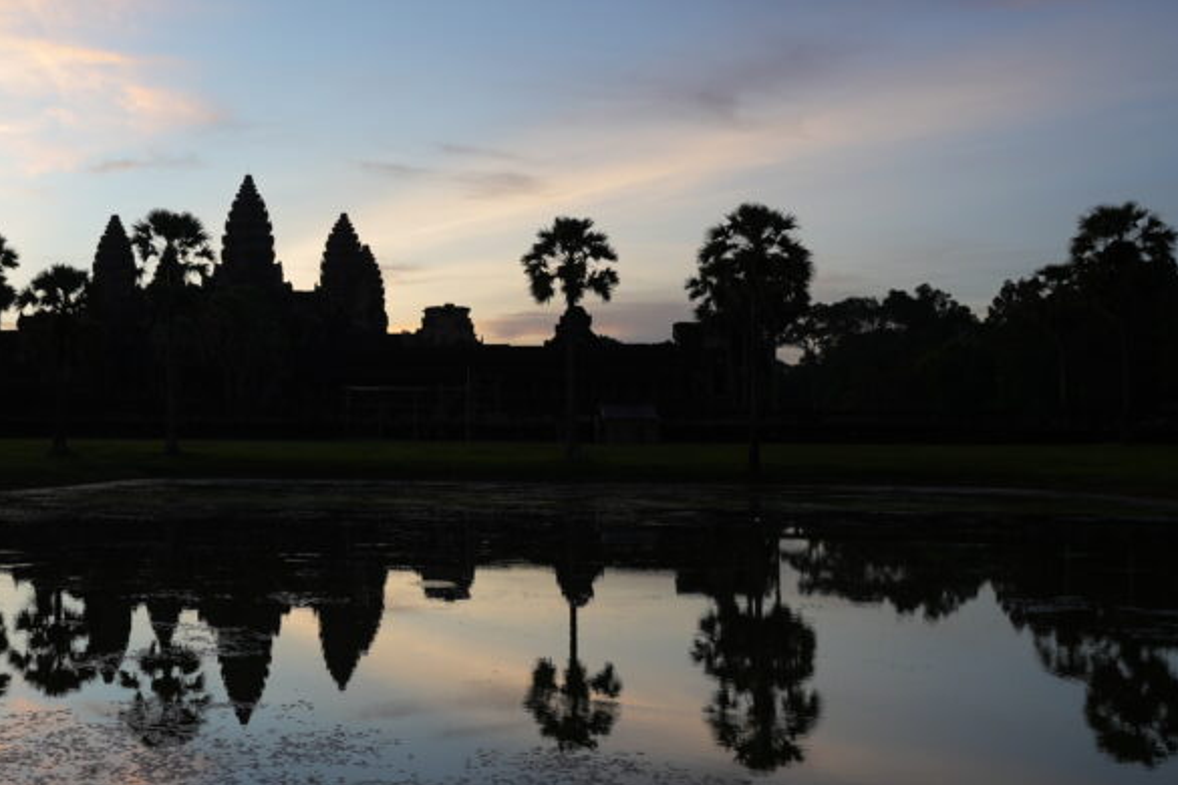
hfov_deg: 44.3
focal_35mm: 42
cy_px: 345
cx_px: 250
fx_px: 1374
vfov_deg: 31.9
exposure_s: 1/60
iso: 100
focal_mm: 24
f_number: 4
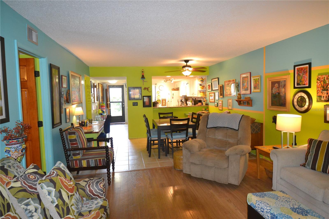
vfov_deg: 59.5
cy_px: 110
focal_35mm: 21
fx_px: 192
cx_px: 164
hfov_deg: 81.2
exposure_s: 1/60
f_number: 4
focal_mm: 14
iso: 1400
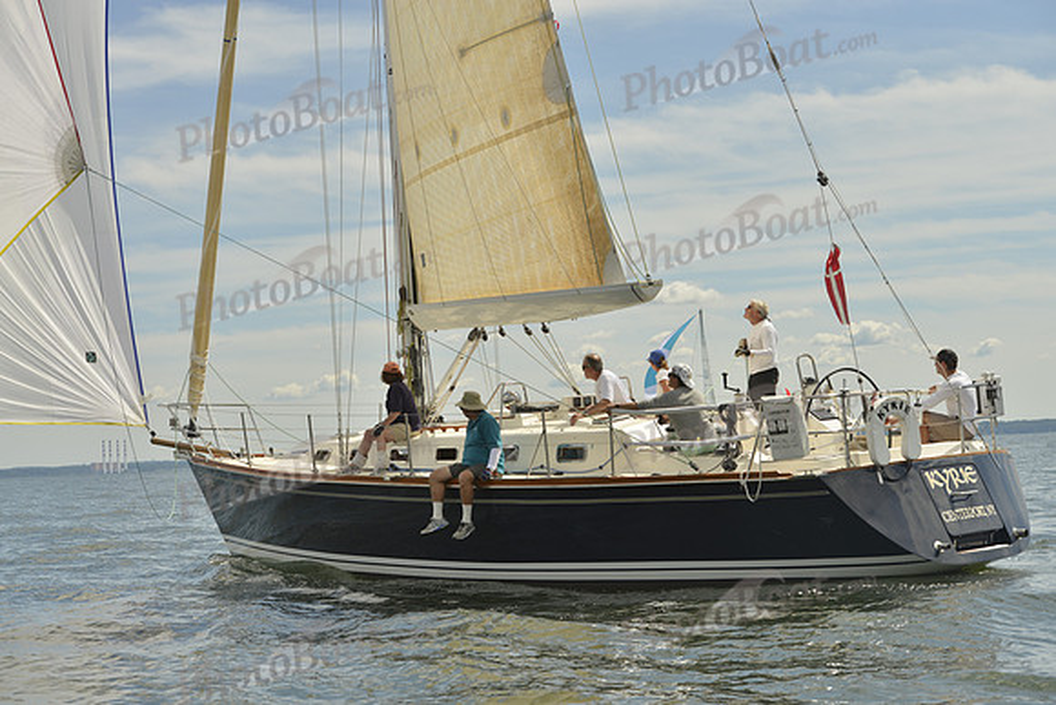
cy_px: 352
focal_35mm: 70
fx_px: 2054
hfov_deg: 28.8
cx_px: 528
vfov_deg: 19.5
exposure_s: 1/1000
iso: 200
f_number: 7.1
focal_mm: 70
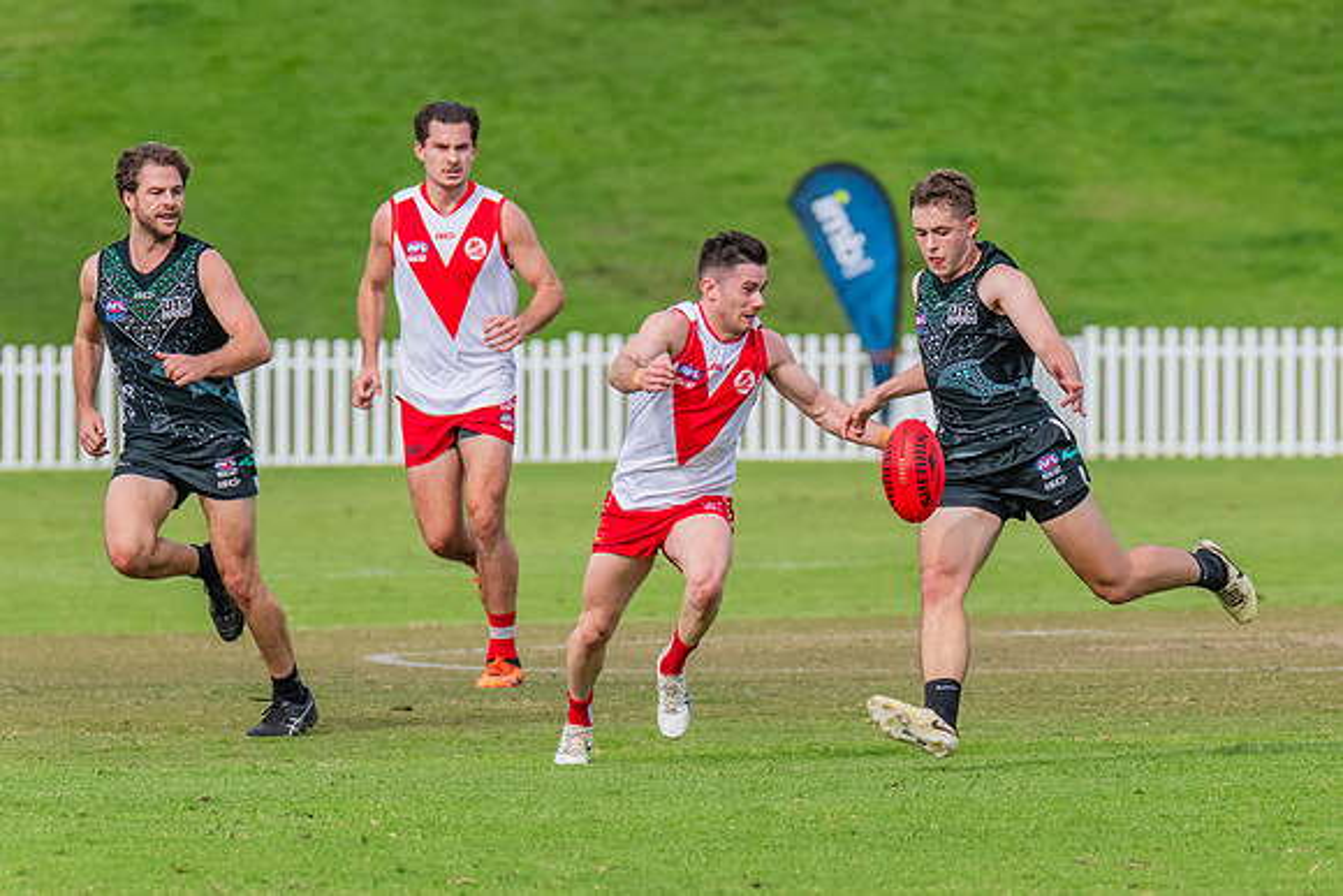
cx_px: 971
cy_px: 379
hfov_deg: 3.3
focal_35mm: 616
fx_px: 22998
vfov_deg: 2.2
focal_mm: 420
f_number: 7.1
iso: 800
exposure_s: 1/1600
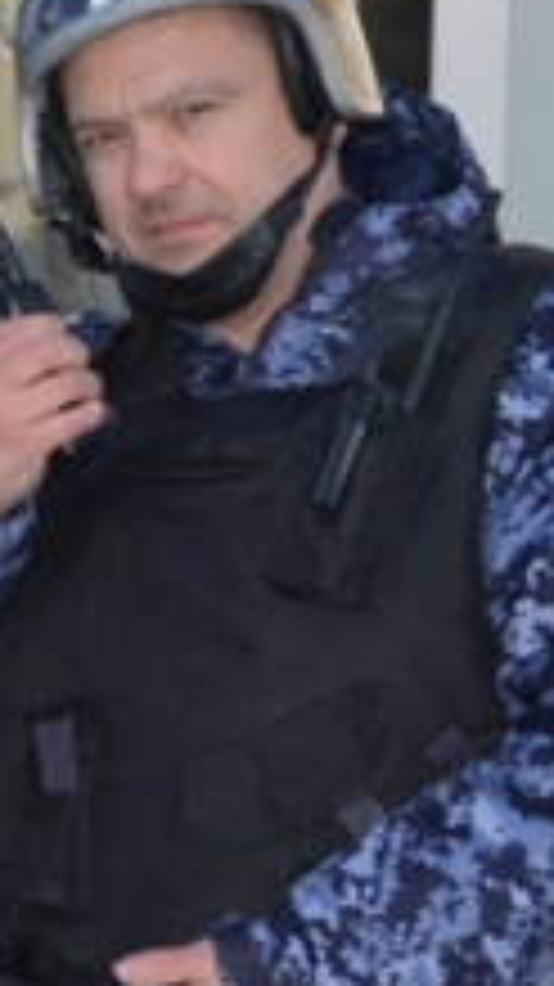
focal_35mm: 135
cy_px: 554
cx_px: -554
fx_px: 3524
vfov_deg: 15.9
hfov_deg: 8.5
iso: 100
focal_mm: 25
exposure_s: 1/200
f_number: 5.6
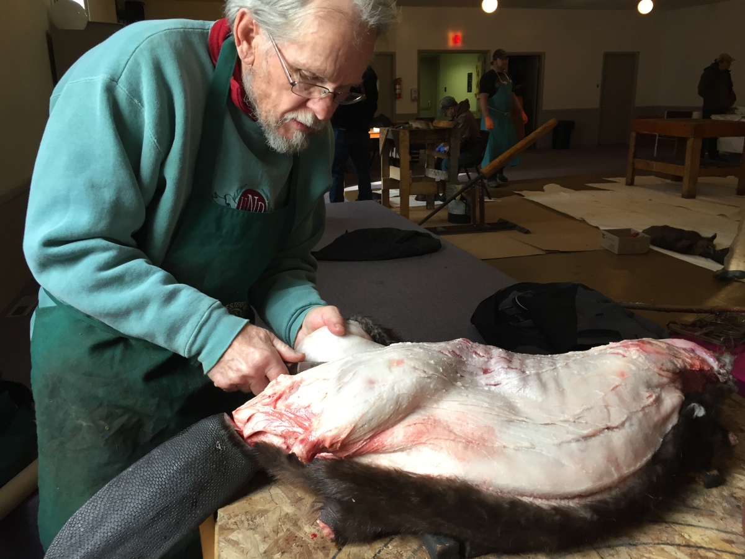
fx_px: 624
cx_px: 372
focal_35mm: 29
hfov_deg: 61.7
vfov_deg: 48.2
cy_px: 280
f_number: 2.2
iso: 32
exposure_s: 1/30
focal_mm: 4.15
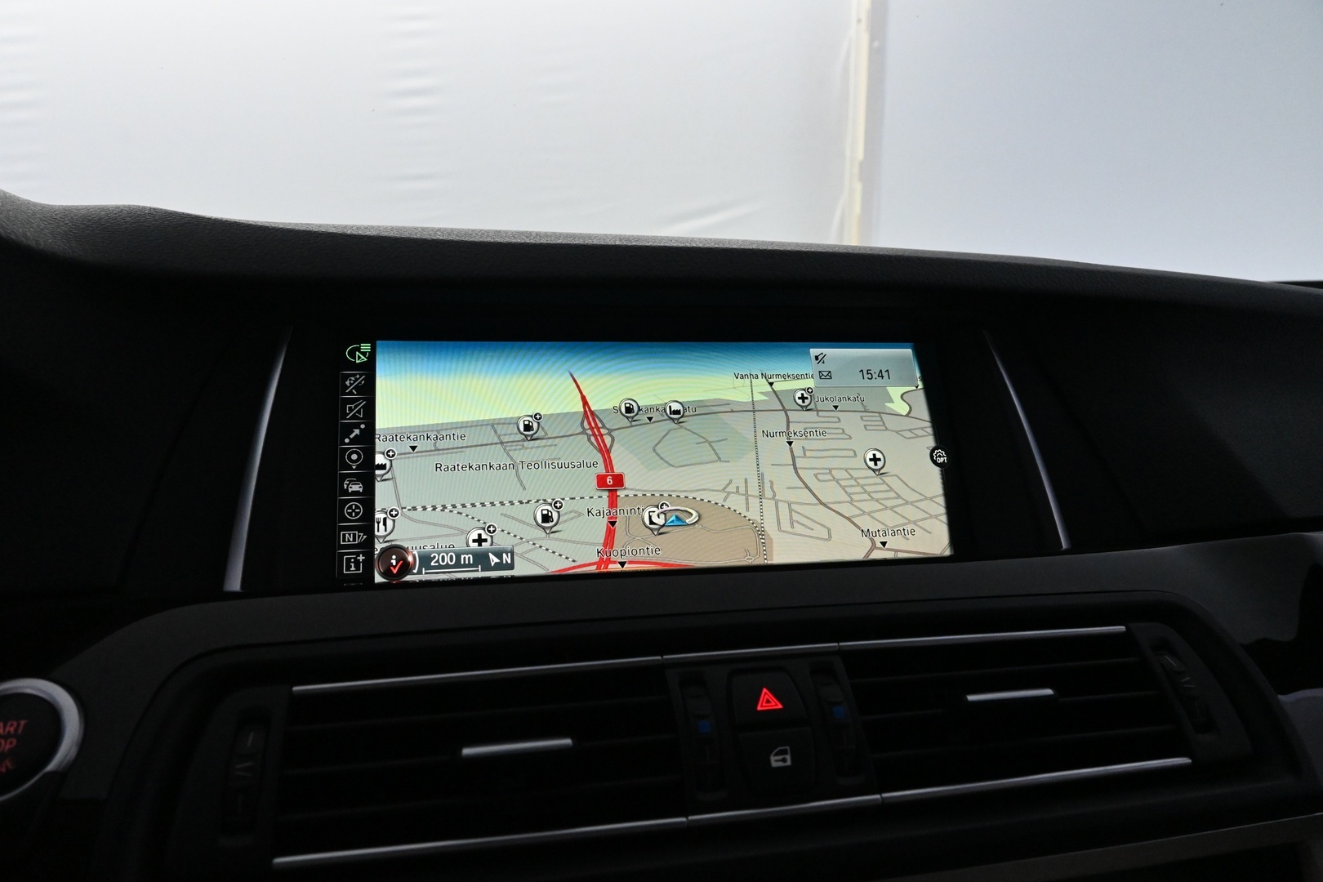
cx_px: 662
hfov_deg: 73.7
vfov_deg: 53.1
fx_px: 882
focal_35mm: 24
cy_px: 441
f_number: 7.1
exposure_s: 1/200
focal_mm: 16
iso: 4000
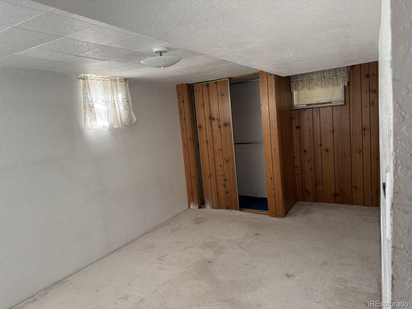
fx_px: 286
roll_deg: +5.4
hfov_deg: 71.6
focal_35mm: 24
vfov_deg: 56.8
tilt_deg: -7.5
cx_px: 206
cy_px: 154
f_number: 1.78
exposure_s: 1/60
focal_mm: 6.76
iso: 160
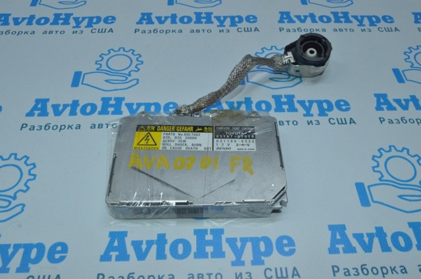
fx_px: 385
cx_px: 210
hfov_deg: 57.3
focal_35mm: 33
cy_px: 140
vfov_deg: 39.9
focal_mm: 22
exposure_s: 1/100
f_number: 16
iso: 2000
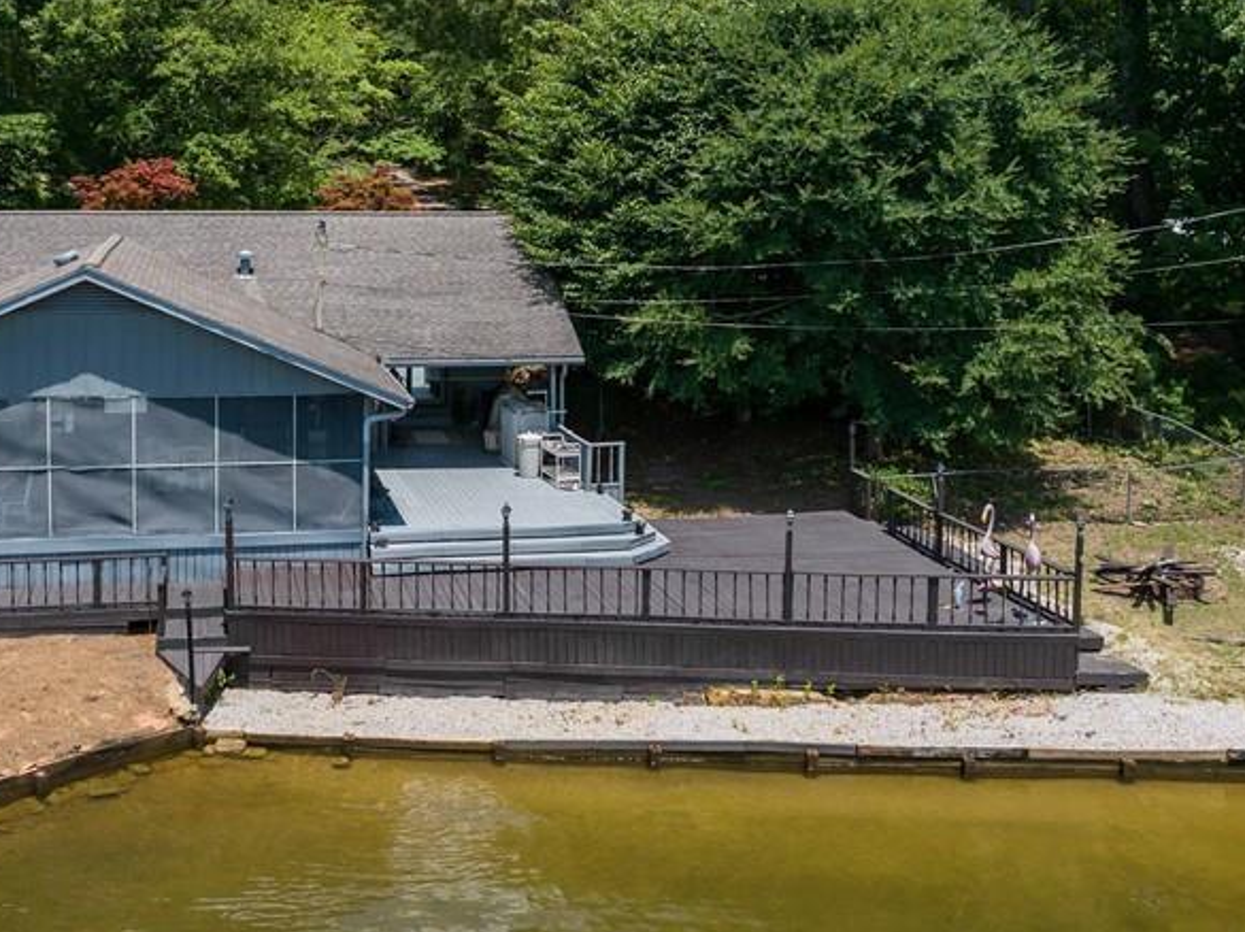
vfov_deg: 33.7
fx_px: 1510
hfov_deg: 44.3
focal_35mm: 42
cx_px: 445
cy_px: 249
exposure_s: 1/4000
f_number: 2.8
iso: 160
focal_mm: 12.29
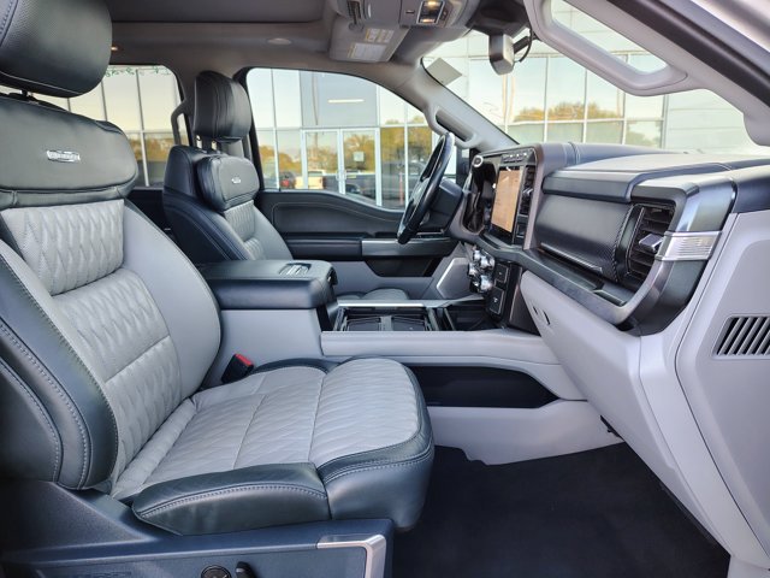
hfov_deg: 71.6
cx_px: 385
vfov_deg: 56.8
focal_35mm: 24
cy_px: 289
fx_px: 534
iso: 261
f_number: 1.8
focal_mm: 5.56
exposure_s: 1/111
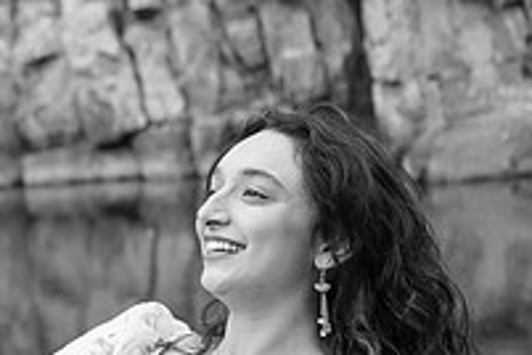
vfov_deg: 13.6
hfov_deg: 18.5
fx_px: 1492
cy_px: 195
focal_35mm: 101
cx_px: -206
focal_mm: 35
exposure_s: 1/250
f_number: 3.2
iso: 800
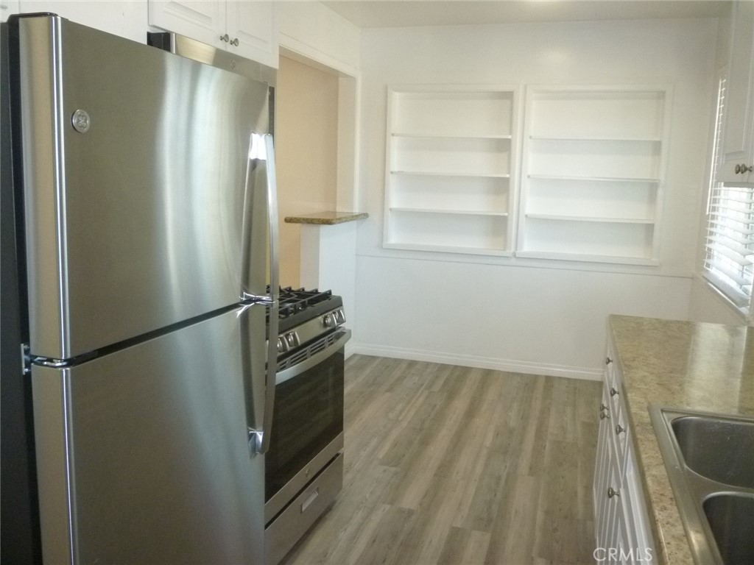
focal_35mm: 29
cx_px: 377
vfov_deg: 48.2
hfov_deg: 61.7
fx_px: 632
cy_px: 282
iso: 400
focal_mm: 5.2
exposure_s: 1/80
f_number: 3.3
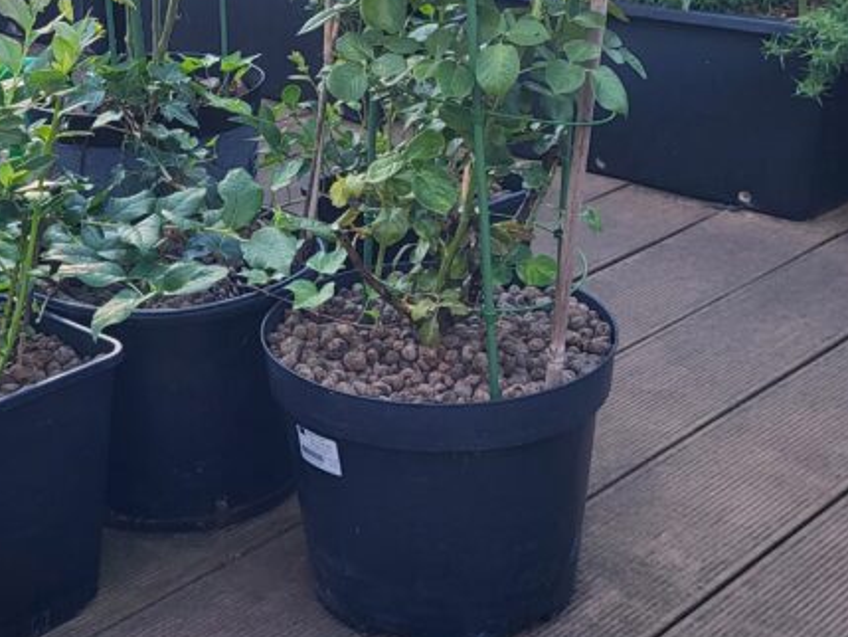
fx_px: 1519
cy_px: 127
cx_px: 285
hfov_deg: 31.0
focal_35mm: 62
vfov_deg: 23.3
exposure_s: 1/251
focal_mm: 5.4
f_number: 1.8
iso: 40
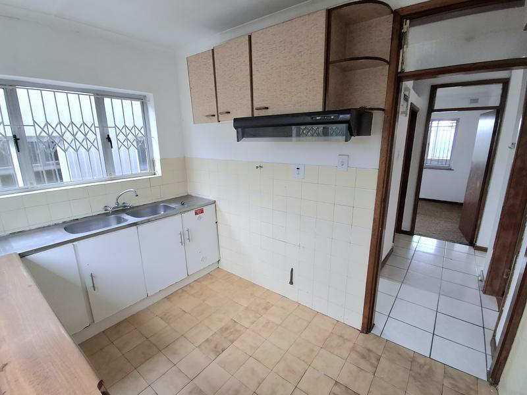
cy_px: 198
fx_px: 244
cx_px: 264
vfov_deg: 78.1
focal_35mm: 16
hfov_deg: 94.5
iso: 125
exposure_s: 1/50
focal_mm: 1.64
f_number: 2.2
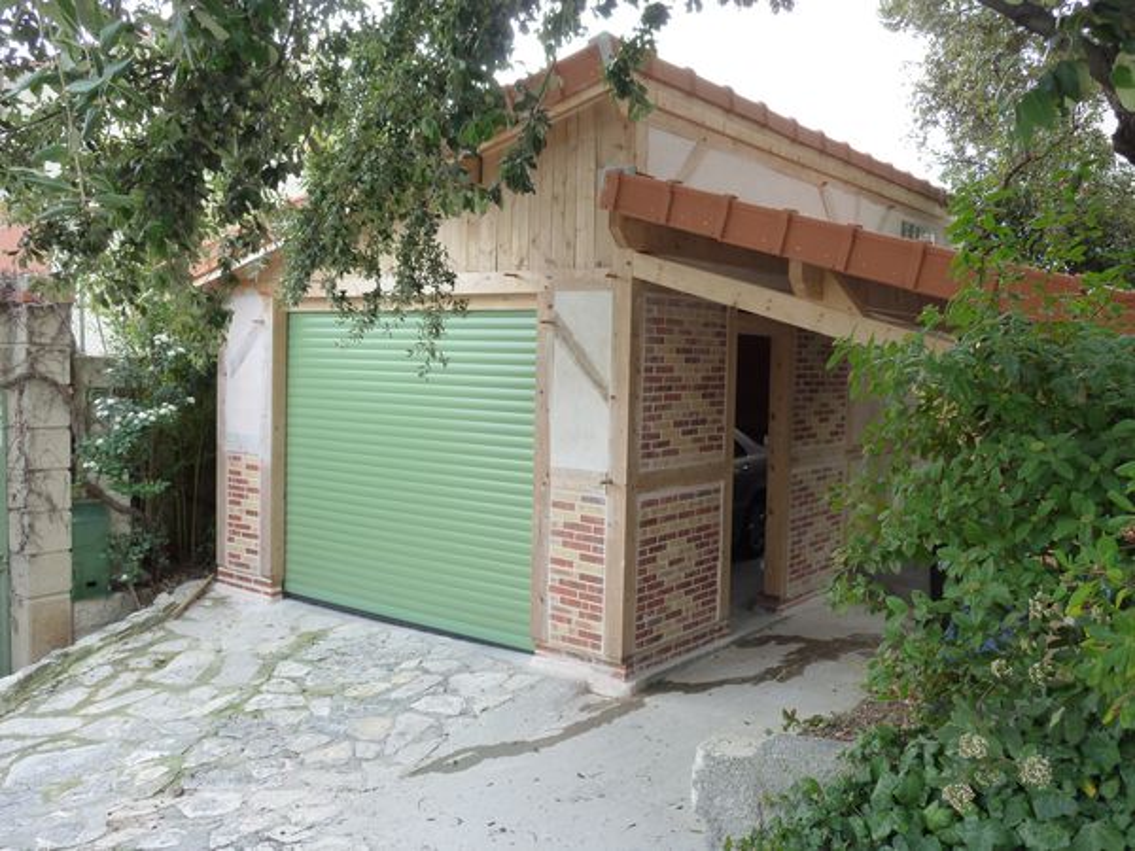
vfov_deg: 45.4
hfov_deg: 58.4
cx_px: 568
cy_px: 426
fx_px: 1016
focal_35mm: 31
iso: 125
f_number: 3.6
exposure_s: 1/60
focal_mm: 5.5
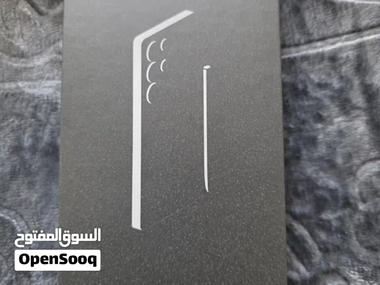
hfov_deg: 73.9
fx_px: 252
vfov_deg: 58.9
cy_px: 142
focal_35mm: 23
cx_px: 190
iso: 1600
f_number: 1.7
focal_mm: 6.3
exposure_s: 1/100
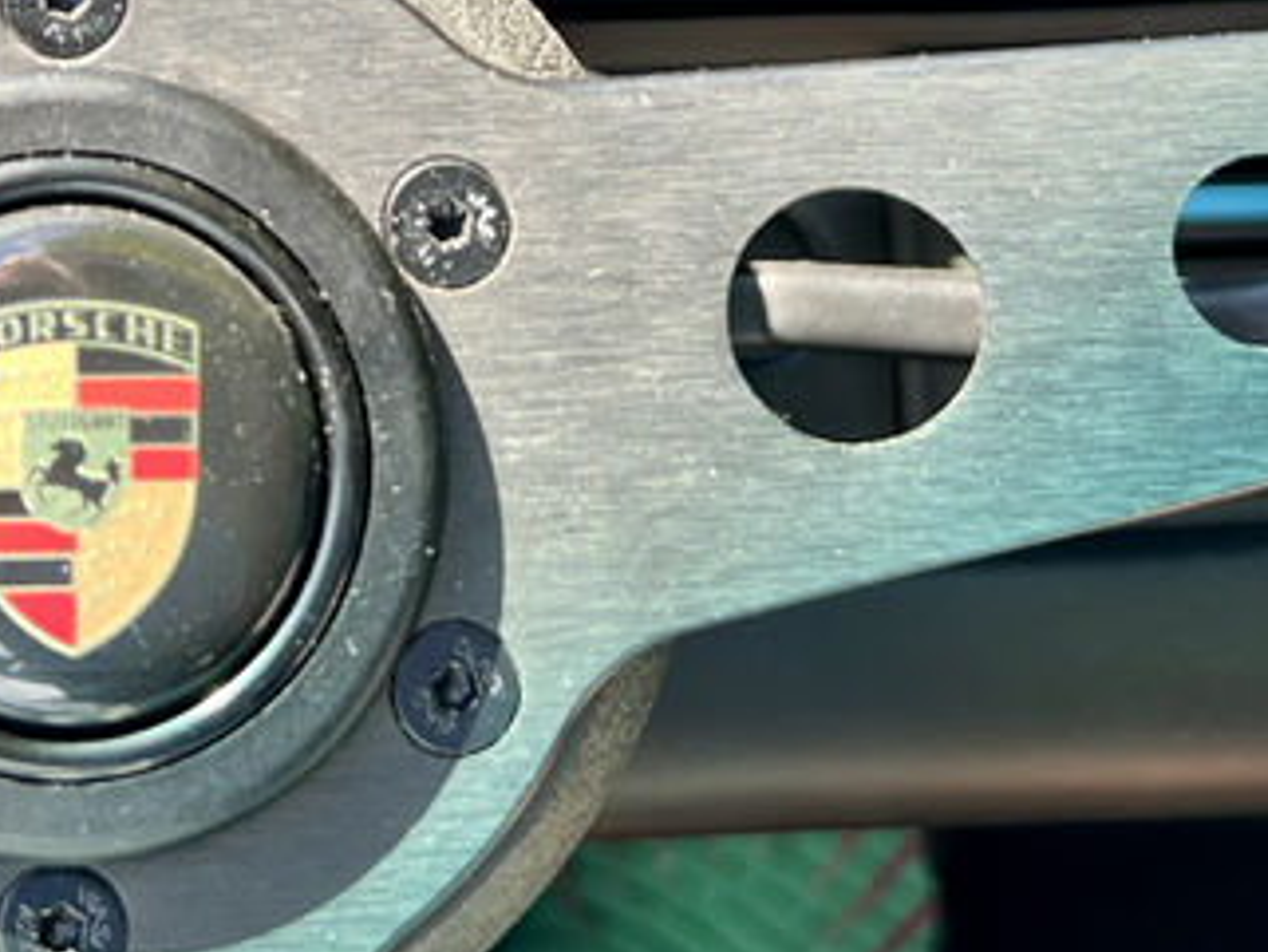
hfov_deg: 22.8
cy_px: -336
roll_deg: +0.7
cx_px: 83
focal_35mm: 83
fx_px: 3041
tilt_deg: -12.6
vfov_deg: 16.6
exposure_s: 1/121
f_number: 1.5
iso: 32
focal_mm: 5.7
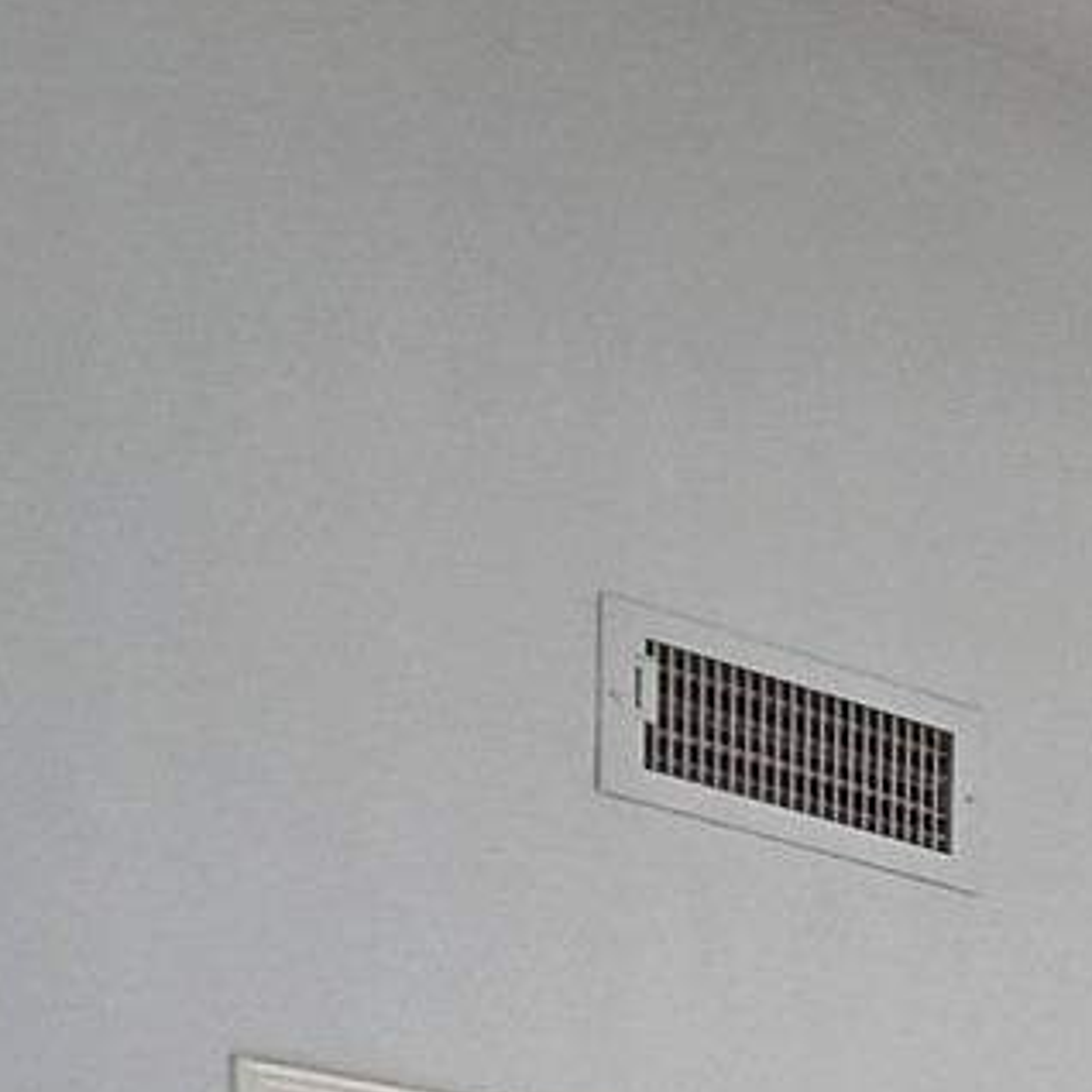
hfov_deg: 17.9
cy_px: 2126
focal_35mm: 74
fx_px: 2641
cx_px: 2047
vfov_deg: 17.5
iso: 250
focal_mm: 2.2
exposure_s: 1/120
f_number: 2.2
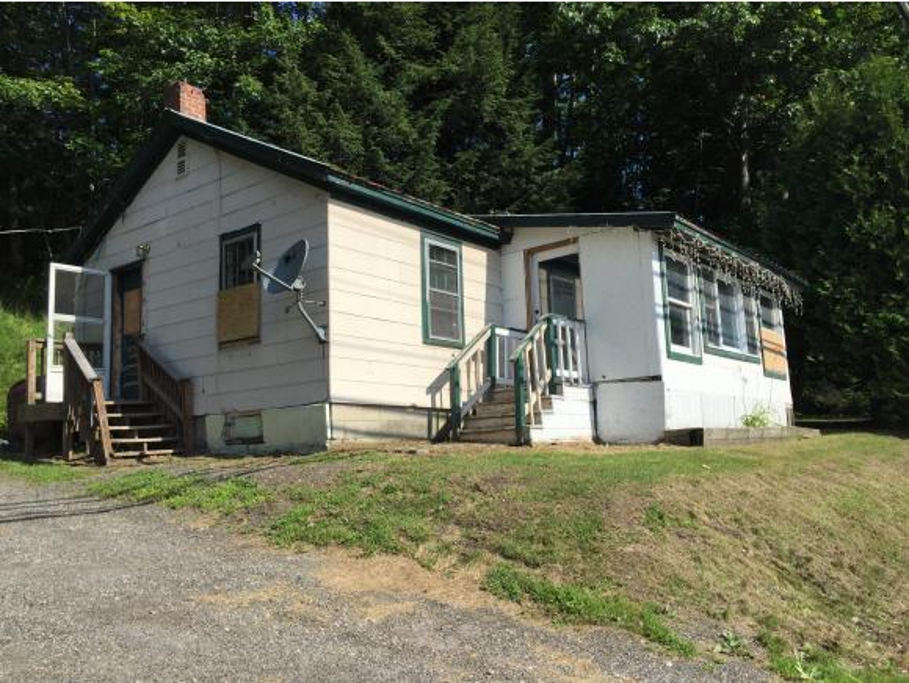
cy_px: 342
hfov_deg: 61.6
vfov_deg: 48.3
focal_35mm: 29
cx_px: 454
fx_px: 762
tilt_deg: +7.5
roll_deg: +1.3
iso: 32
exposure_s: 1/2326
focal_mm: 4.15
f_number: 2.2
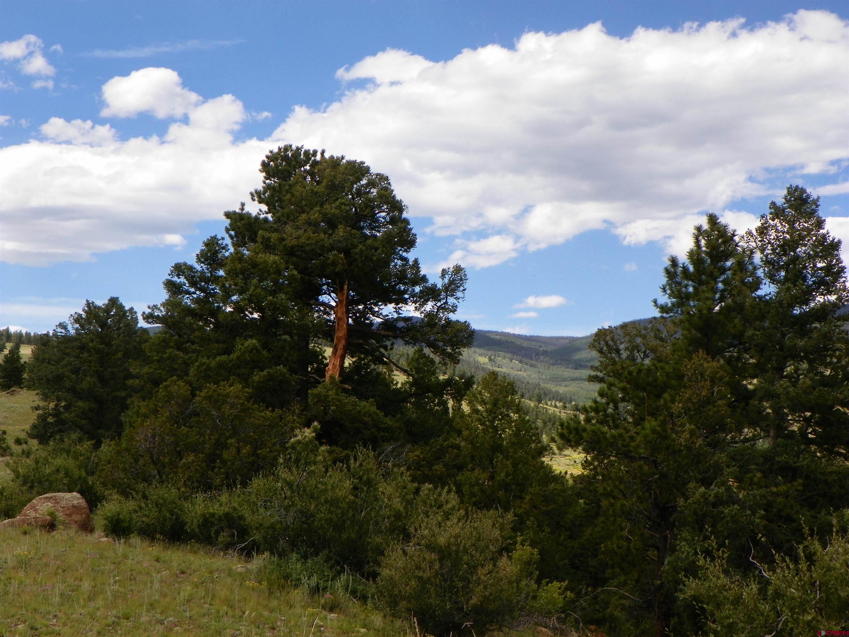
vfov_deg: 26.1
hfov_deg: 34.3
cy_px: 318
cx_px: 424
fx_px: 1373
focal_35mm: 56
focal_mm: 9.9
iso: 64
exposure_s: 1/500
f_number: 4.5
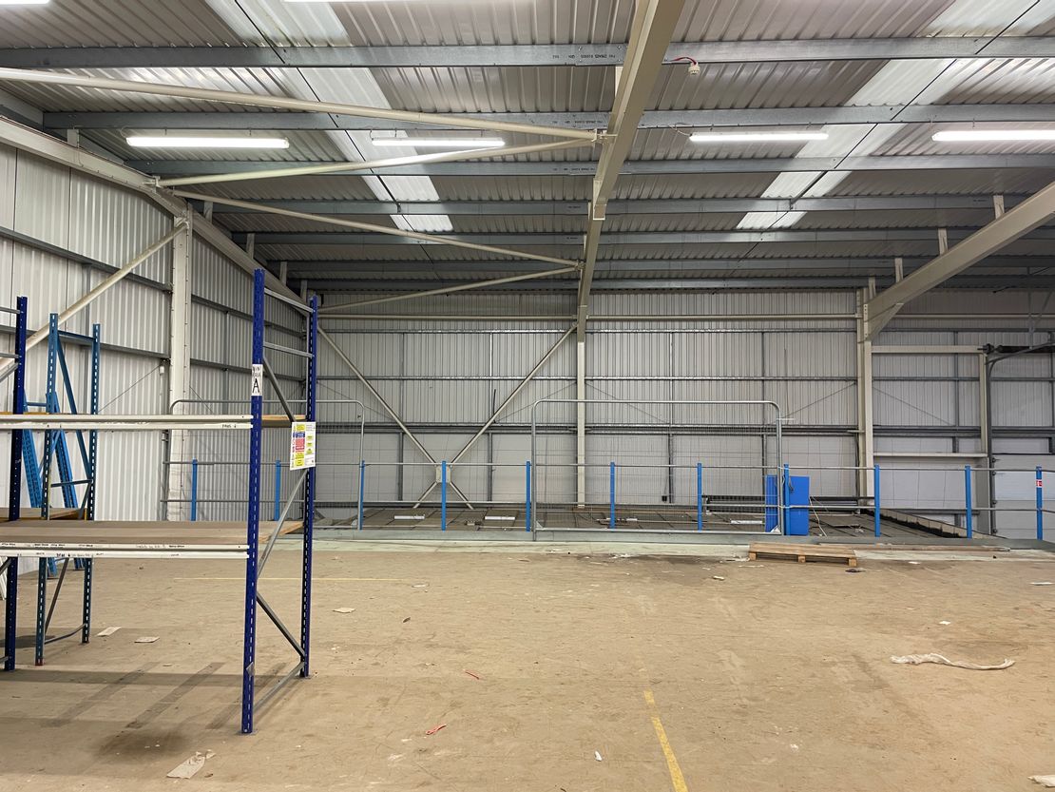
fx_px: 793
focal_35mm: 26
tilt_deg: +2.0
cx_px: 528
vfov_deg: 53.1
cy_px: 396
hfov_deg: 67.3
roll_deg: -0.2
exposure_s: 1/50
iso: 100
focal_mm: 4.2
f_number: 1.6
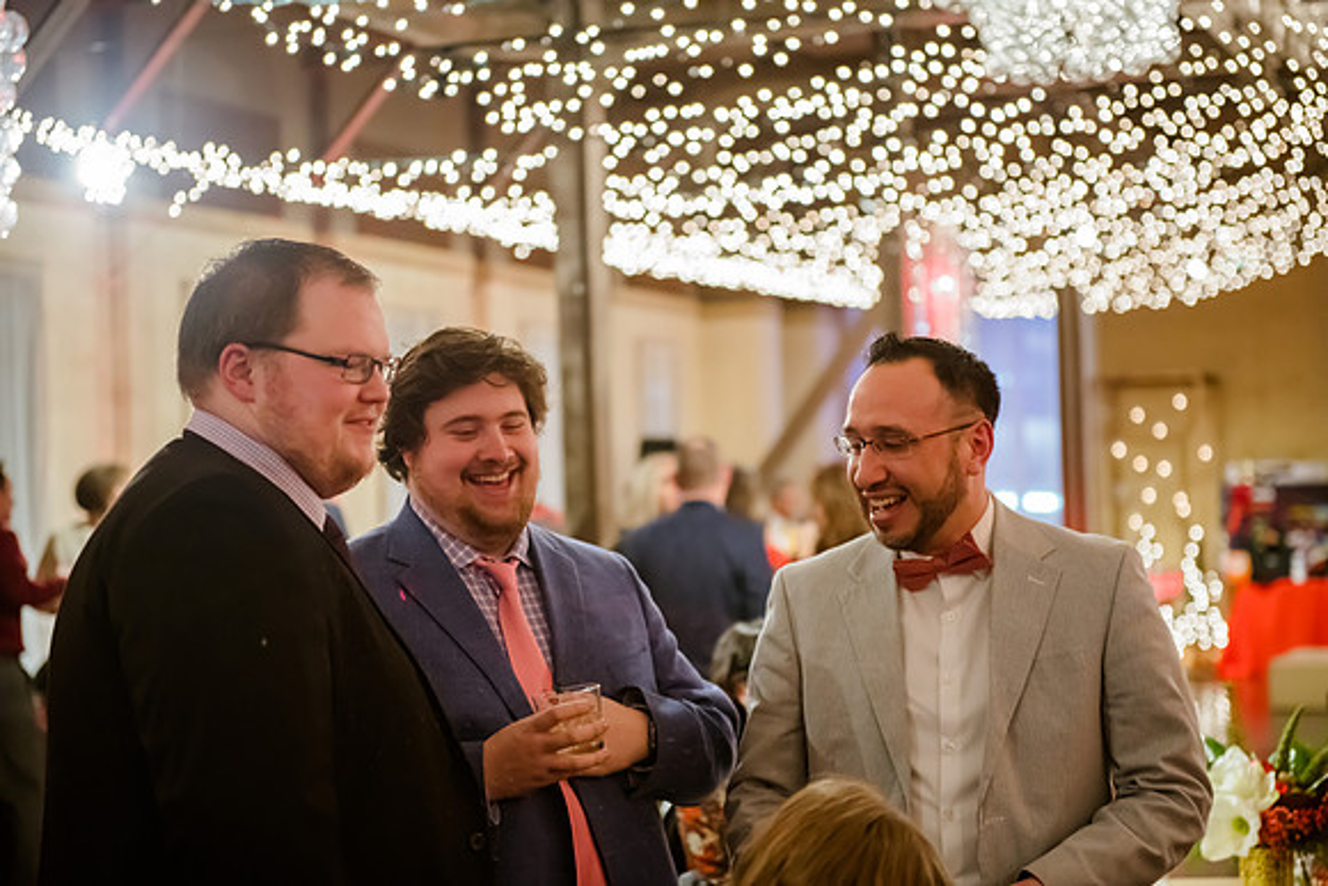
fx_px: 2583
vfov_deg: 19.5
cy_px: 443
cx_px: 664
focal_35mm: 70
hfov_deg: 28.8
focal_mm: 70
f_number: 2.8
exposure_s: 1/60
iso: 5000
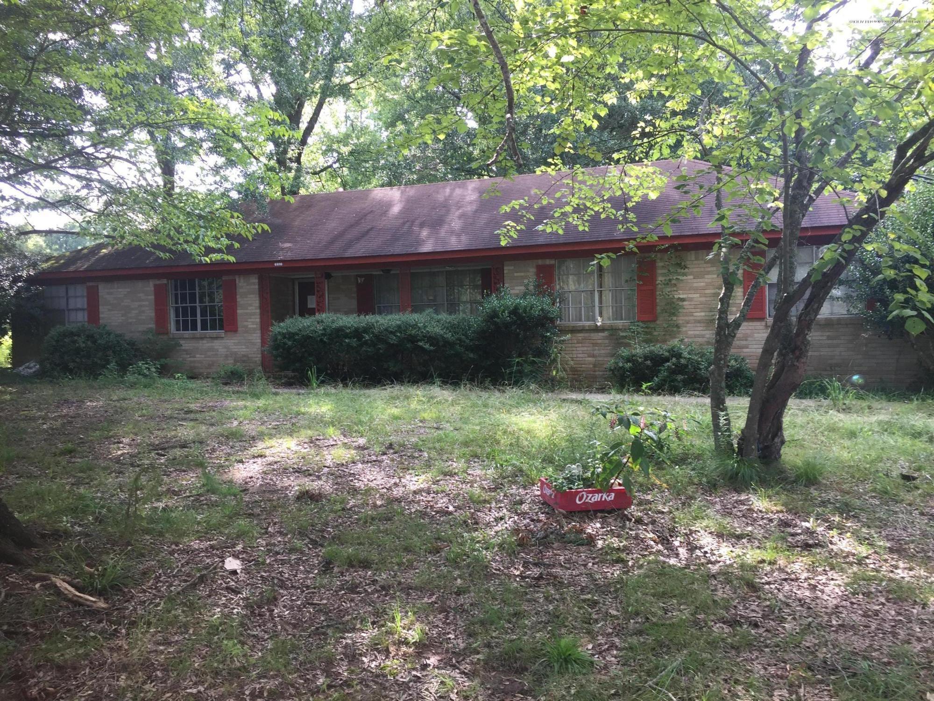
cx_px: 467
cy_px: 350
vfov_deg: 48.2
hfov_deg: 61.7
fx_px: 782
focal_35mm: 29
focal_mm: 4.15
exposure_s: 1/120
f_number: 2.2
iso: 40
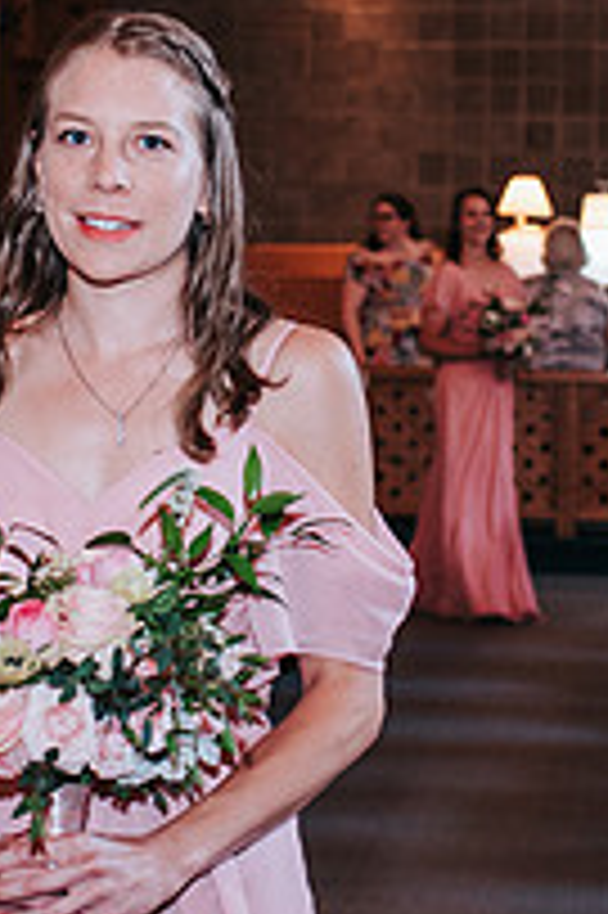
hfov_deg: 10.6
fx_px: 3273
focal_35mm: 129
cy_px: 383
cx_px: 233
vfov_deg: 15.9
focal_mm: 35
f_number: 3.2
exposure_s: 1/125
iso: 1000
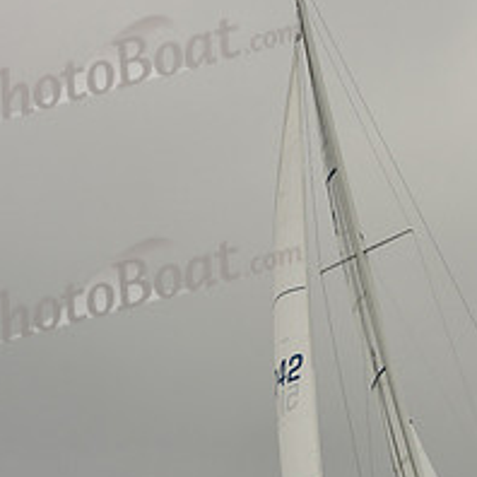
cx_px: 428
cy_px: 381
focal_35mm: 174
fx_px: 2713
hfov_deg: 10.0
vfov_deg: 10.0
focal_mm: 70
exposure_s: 1/800
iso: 320
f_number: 9
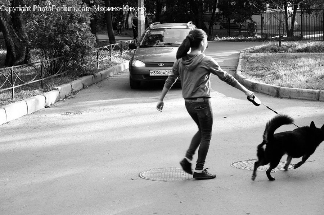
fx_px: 675
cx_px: 162
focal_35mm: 75
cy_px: 108
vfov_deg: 18.2
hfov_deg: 27.0
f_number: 5.6
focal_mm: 50
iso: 250
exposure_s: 1/125
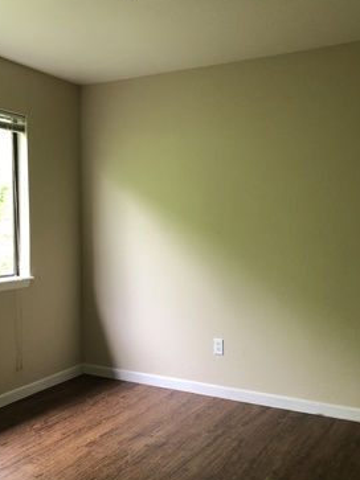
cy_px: 266
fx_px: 513
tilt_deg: -4.6
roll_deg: +1.6
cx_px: 165
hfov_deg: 38.6
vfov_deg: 50.1
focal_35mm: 37
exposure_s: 1/18
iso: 40
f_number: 1.8
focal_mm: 3.99
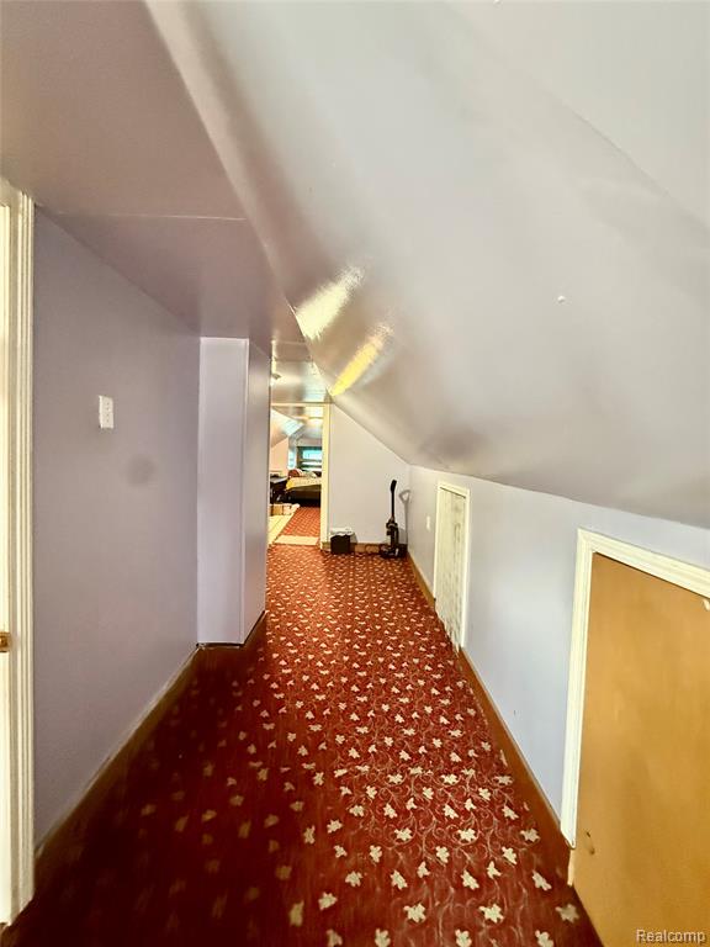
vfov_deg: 102.1
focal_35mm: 14
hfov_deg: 85.7
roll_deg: -2.2
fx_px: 383
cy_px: 474
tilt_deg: -2.3
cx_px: 355
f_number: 2.2
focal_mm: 2.22
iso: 1250
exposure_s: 1/60
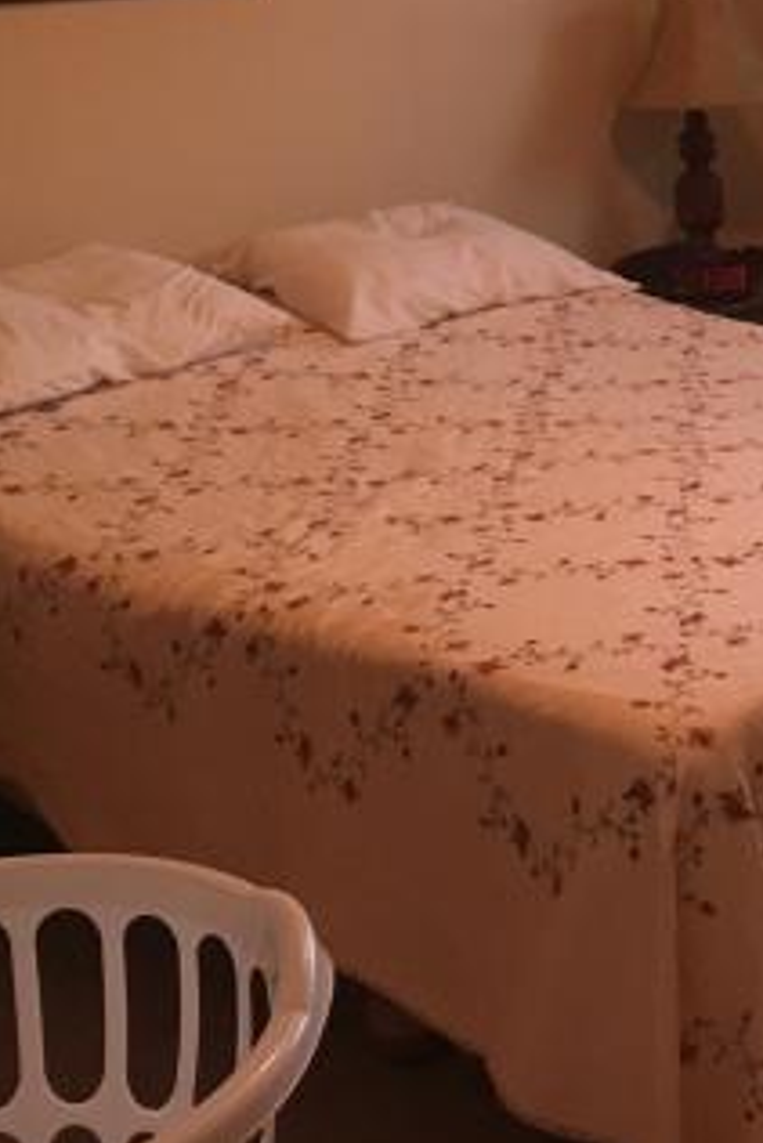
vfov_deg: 32.6
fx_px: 1937
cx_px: 853
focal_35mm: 61
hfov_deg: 21.1
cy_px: 380
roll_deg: +2.9
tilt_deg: -14.6
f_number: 2.2
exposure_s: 1/24
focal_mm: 4.15
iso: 200
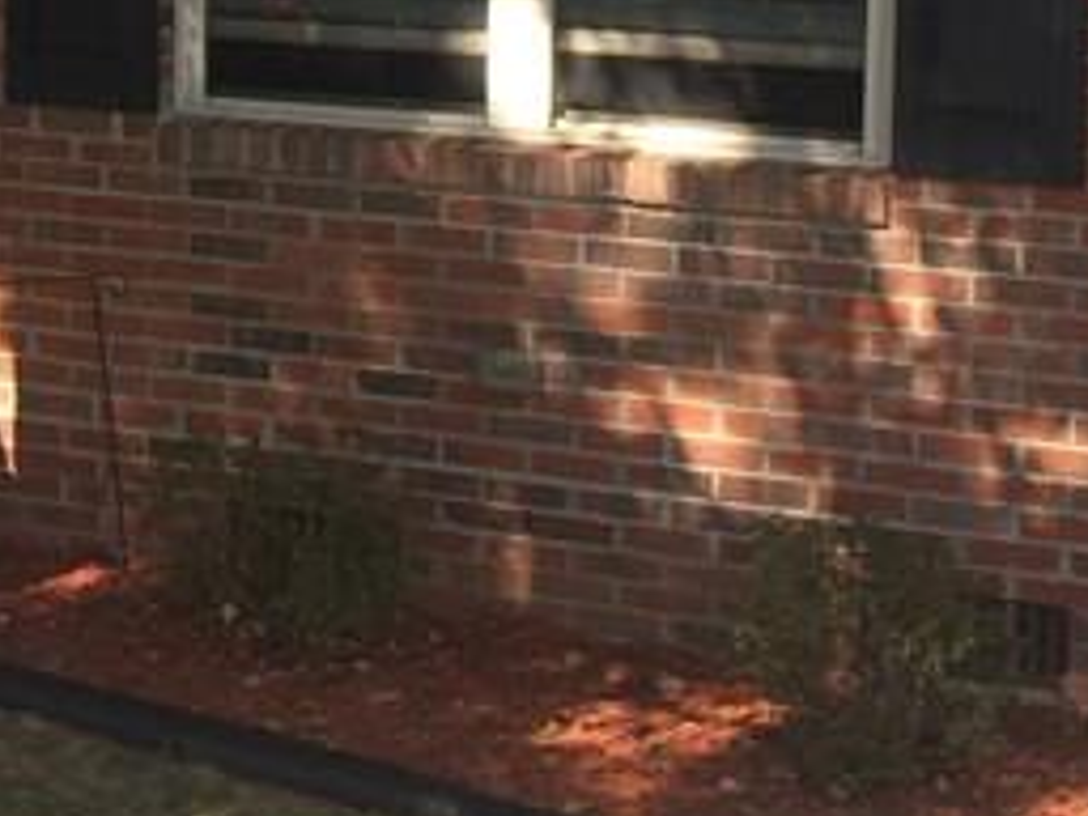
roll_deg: -0.1
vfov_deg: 12.6
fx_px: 3646
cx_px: -285
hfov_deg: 16.2
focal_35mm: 116
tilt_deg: -6.0
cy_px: -76
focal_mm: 4.15
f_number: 2.2
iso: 32
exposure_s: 1/549
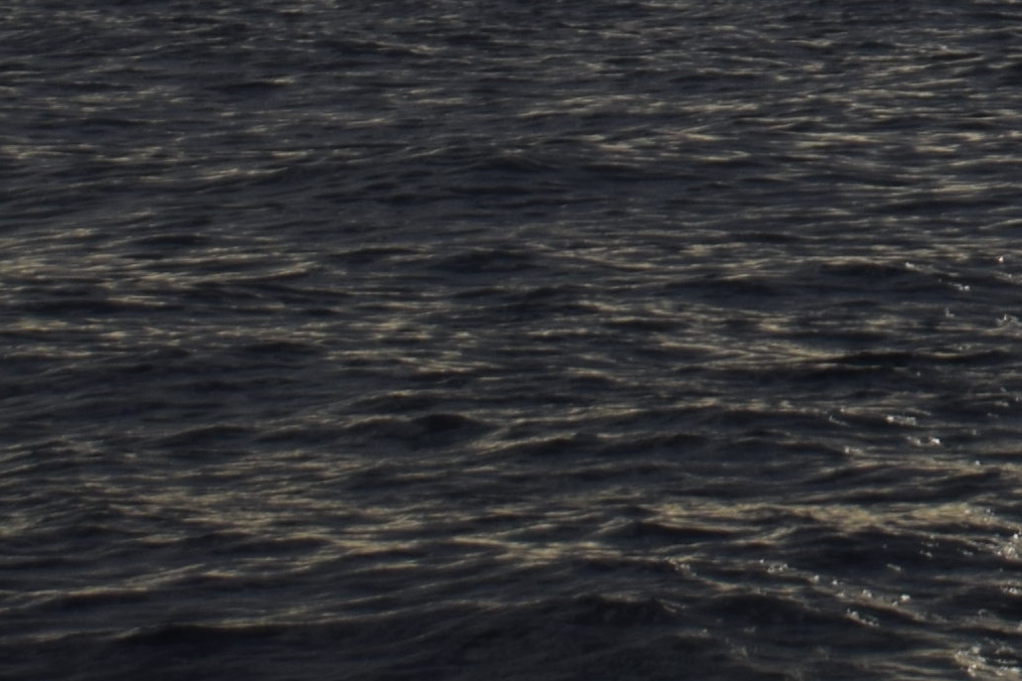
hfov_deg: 7.2
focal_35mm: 280
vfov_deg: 4.9
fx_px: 7948
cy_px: -477
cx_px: 1668
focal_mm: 32
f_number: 4.5
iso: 100
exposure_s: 1/1600
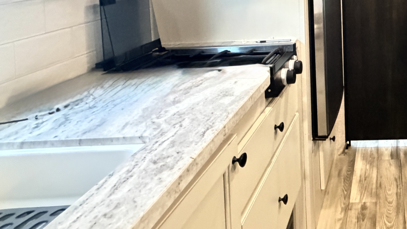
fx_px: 367
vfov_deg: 30.2
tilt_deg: -4.3
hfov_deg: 49.1
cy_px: -36
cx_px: 394
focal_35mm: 34
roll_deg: +0.4
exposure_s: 1/42
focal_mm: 2.22
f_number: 2.2
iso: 1250
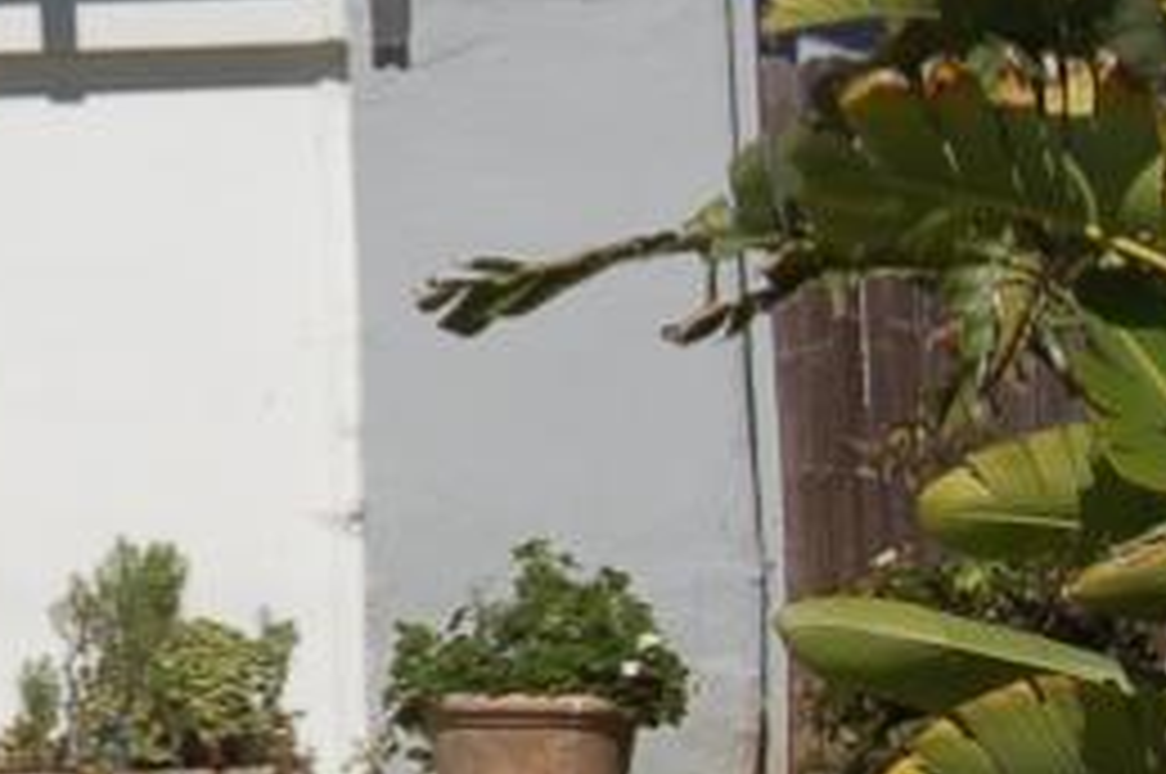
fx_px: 7311
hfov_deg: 8.9
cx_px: -581
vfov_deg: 6.0
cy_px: -70
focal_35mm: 226
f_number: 10
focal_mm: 26
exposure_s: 1/500
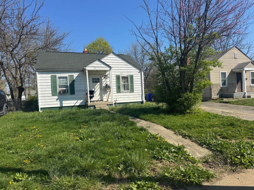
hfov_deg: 71.6
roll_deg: +3.0
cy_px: 95
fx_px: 176
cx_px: 127
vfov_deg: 56.8
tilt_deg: -0.8
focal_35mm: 24
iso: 80
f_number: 1.78
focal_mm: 6.76
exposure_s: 1/4310
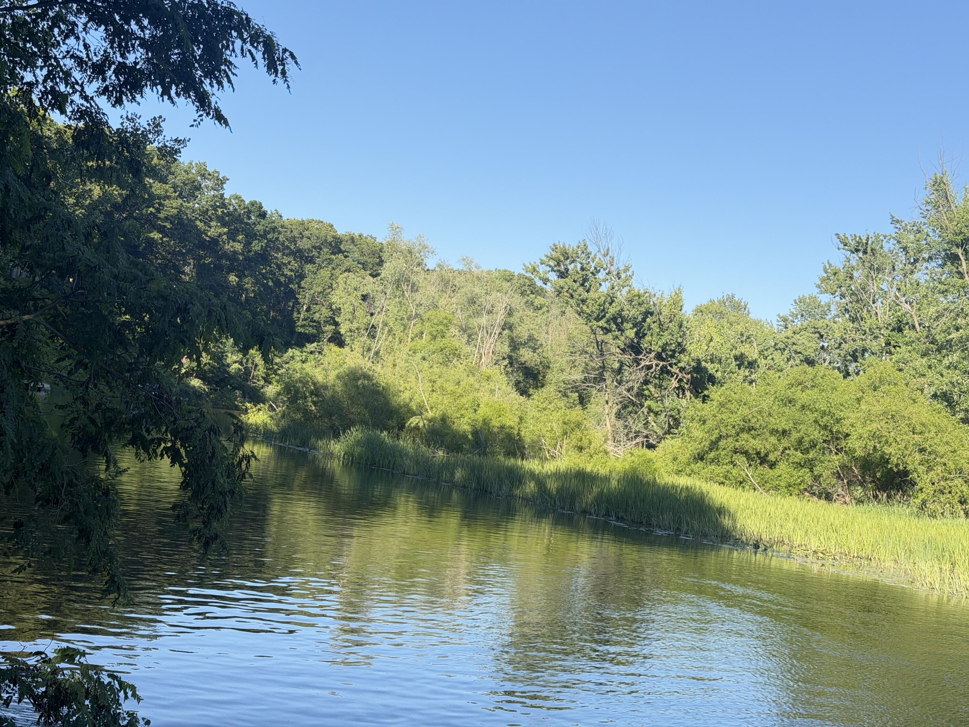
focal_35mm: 48
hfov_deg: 39.7
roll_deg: -7.2
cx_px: 484
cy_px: 364
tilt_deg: +3.3
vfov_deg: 30.3
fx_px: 1344
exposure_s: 1/2208
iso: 80
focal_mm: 6.76
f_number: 1.78
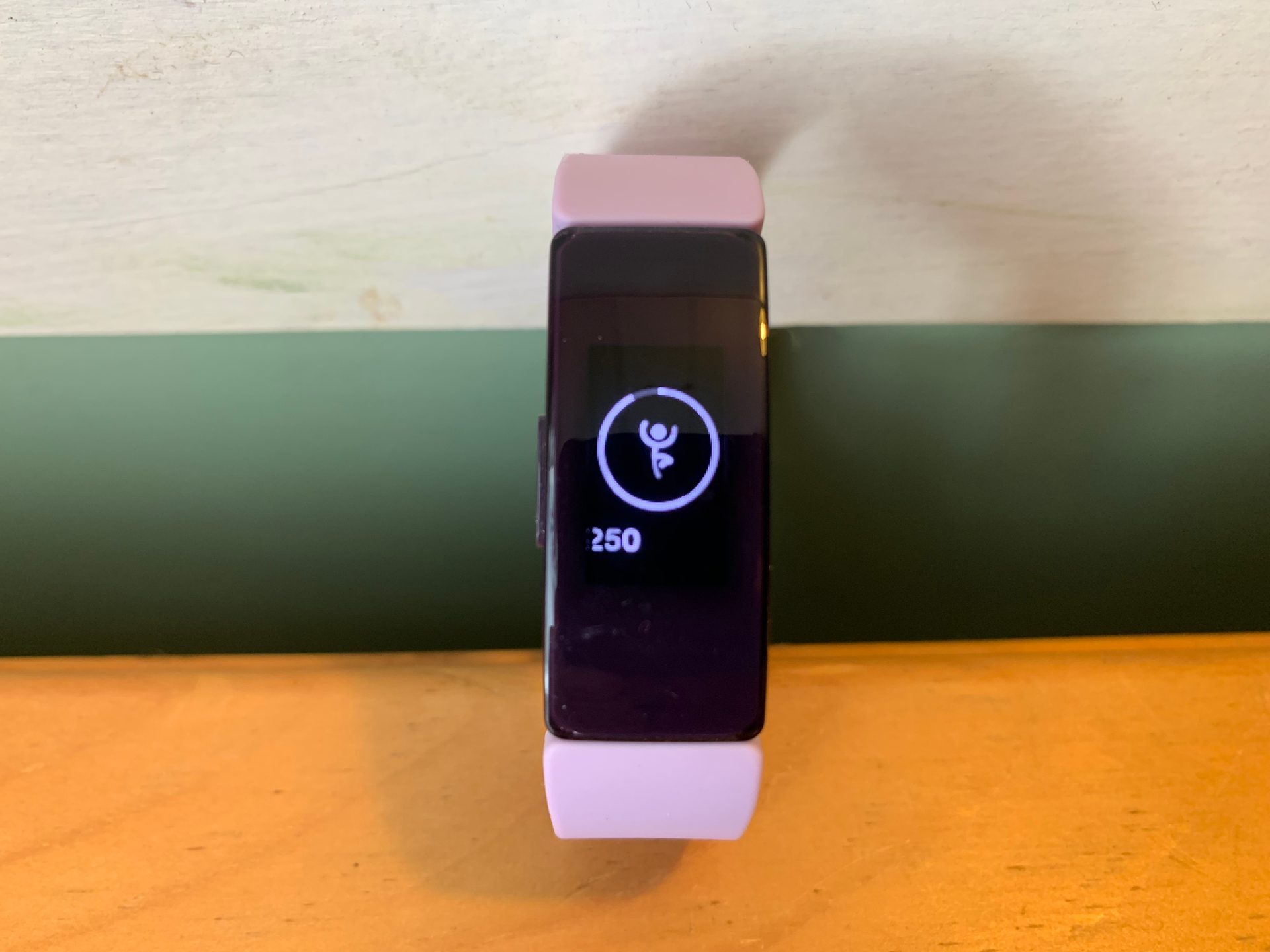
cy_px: 476
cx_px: 635
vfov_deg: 53.1
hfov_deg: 67.3
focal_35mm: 26
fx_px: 954
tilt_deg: -52.0
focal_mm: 4.25
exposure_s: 1/60
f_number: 1.8
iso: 100
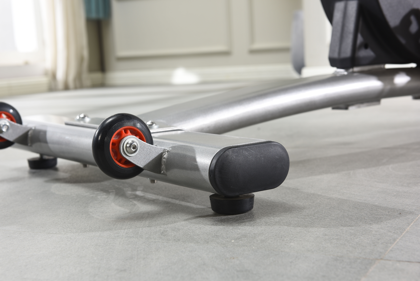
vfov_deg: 21.9
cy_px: 140
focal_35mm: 62
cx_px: 210
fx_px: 724
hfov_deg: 32.4
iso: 100
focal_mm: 62
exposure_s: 1/60
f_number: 10
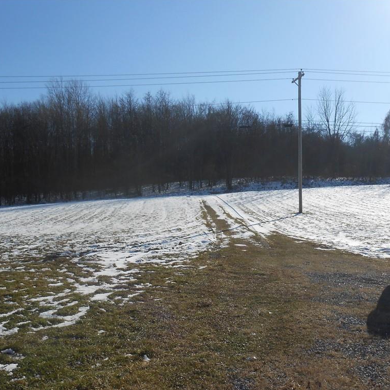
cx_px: 187
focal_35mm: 31
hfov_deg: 52.5
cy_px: 195
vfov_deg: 52.5
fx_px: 395
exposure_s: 1/1500
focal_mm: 4.6
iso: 80
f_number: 3.5
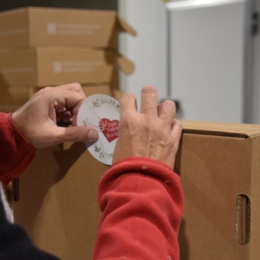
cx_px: 115
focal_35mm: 62
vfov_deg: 27.7
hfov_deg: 27.7
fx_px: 527
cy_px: 131
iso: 800
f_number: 4.2
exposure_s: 1/60
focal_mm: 32
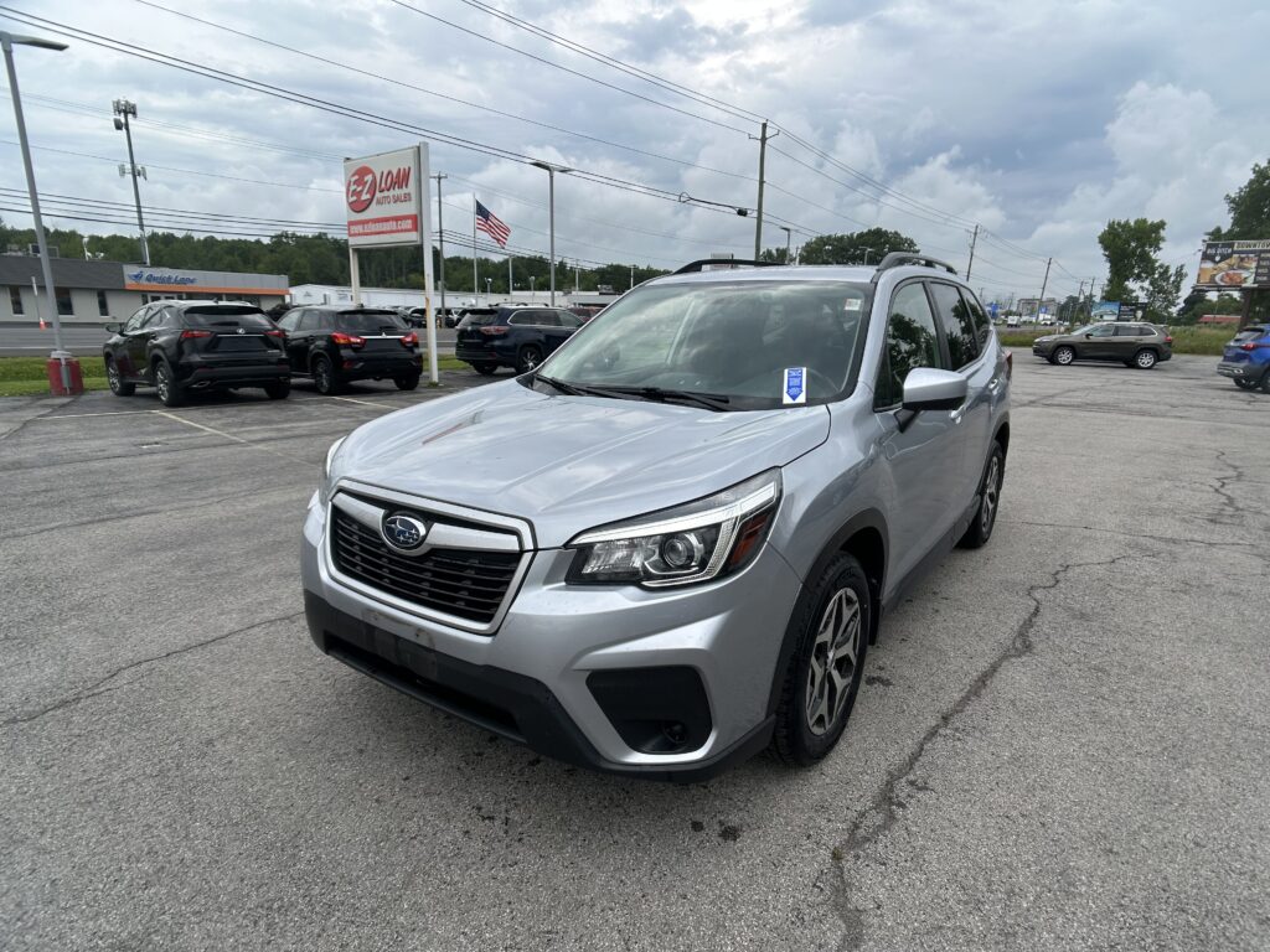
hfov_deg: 67.3
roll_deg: -0.7
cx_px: 635
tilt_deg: -14.0
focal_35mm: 26
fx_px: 954
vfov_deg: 53.1
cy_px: 476
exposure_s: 1/1724
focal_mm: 5.7
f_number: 1.5
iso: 50
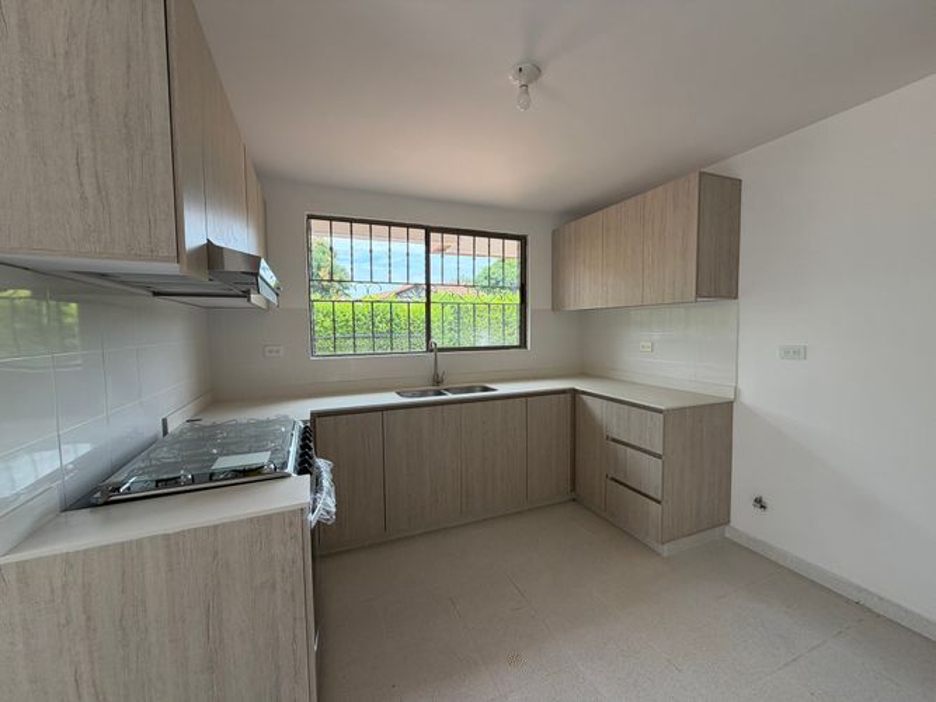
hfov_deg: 102.1
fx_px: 378
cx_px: 468
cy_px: 351
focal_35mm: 14
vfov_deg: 85.7
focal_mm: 2.22
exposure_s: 1/124
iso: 50
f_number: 2.2
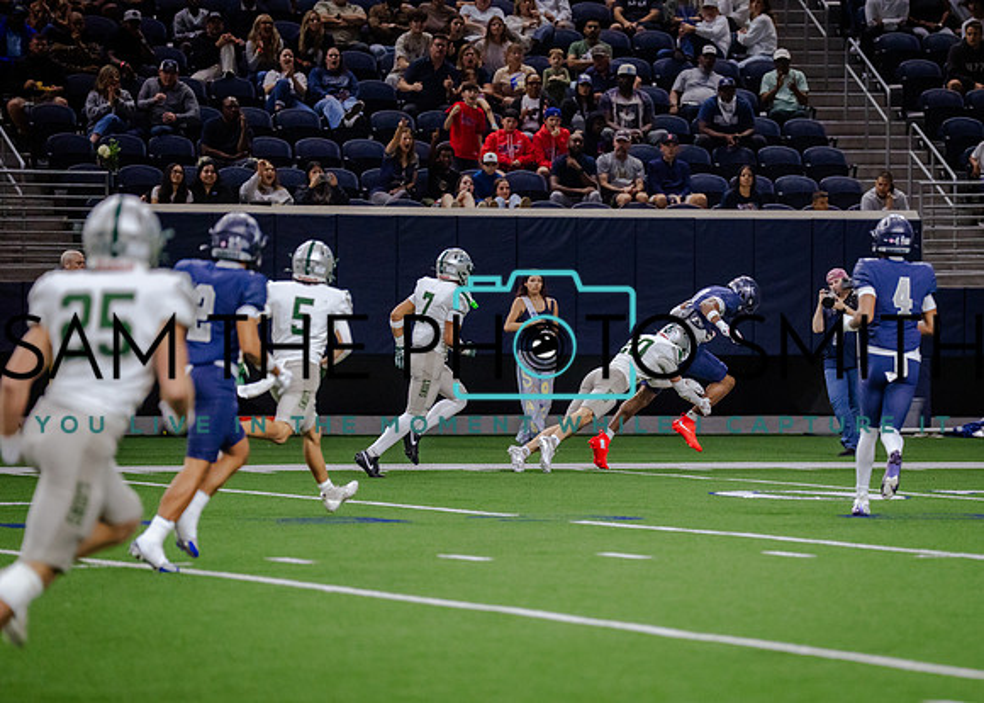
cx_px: 624
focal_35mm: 253
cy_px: 339
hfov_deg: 8.0
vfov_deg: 5.7
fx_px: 7075
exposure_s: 1/1250
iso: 3200
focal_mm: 200
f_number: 2.8
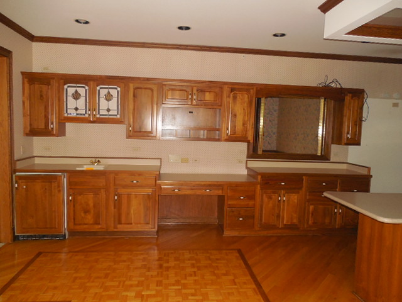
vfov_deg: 54.9
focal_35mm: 25
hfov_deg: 69.4
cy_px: 151
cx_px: 201
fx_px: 290
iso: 450
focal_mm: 4.5
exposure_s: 1/25
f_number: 3.3
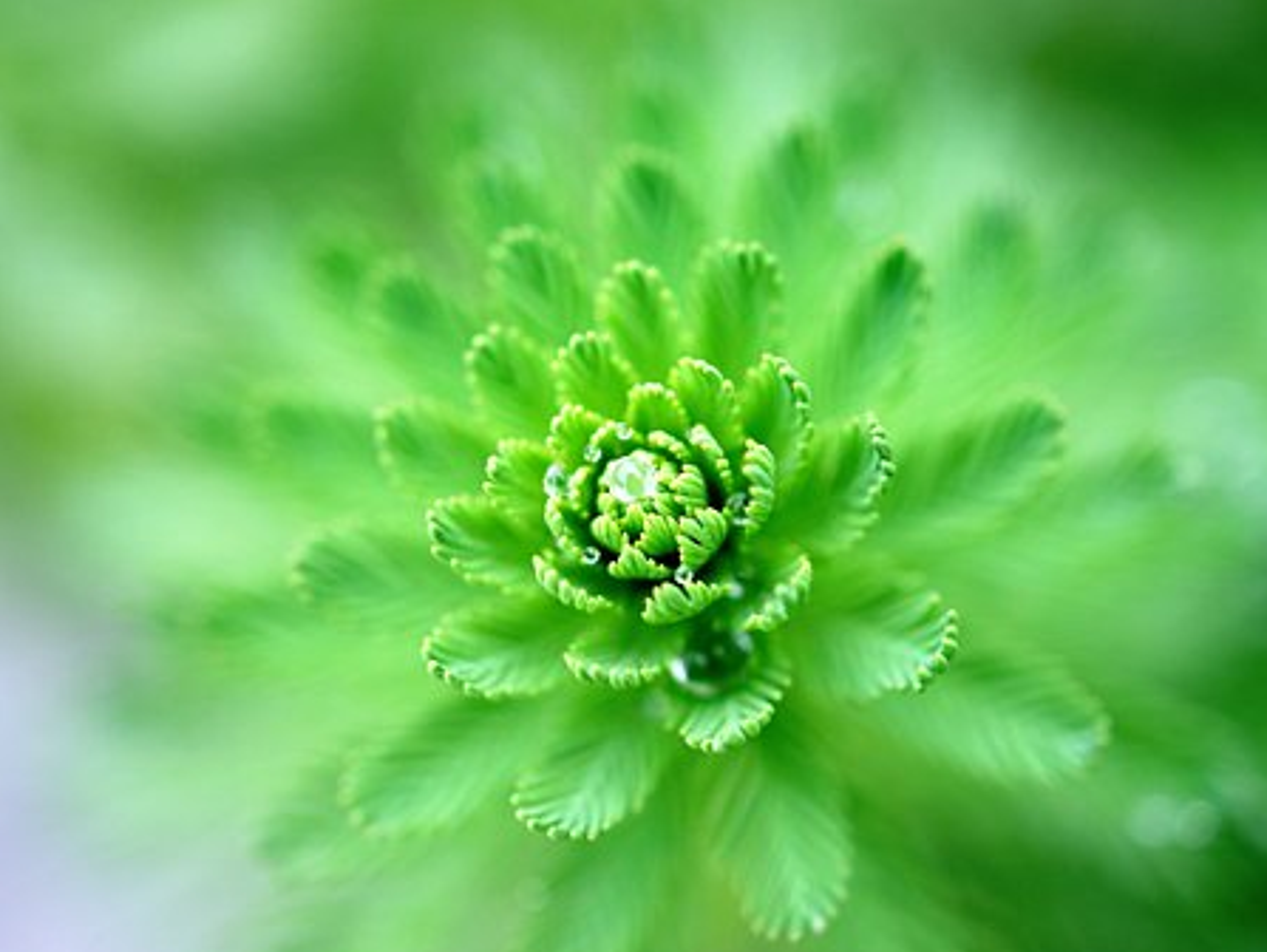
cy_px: 480
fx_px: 2015
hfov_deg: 34.9
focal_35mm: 55
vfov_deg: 26.6
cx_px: 632
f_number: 3.5
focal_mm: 50
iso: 200
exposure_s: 1/80
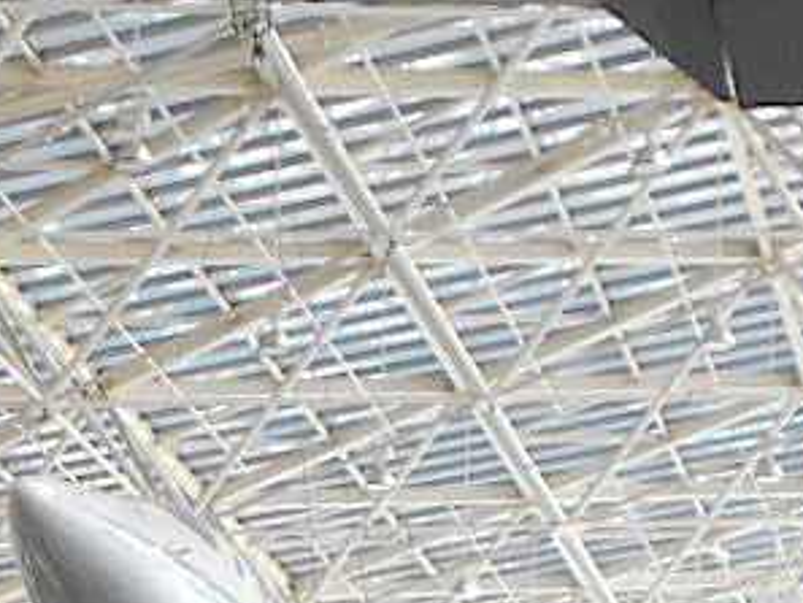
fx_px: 3249
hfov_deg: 14.0
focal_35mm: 140
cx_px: 195
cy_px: 1360
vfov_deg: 9.6
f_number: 3.2
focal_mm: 4.6
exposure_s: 1/60
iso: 80
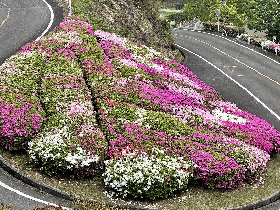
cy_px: 105
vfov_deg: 19.1
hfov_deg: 25.3
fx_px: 623
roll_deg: +1.4
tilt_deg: -17.8
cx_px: 140
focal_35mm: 77
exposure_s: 1/386
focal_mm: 9
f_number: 2.8
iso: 32
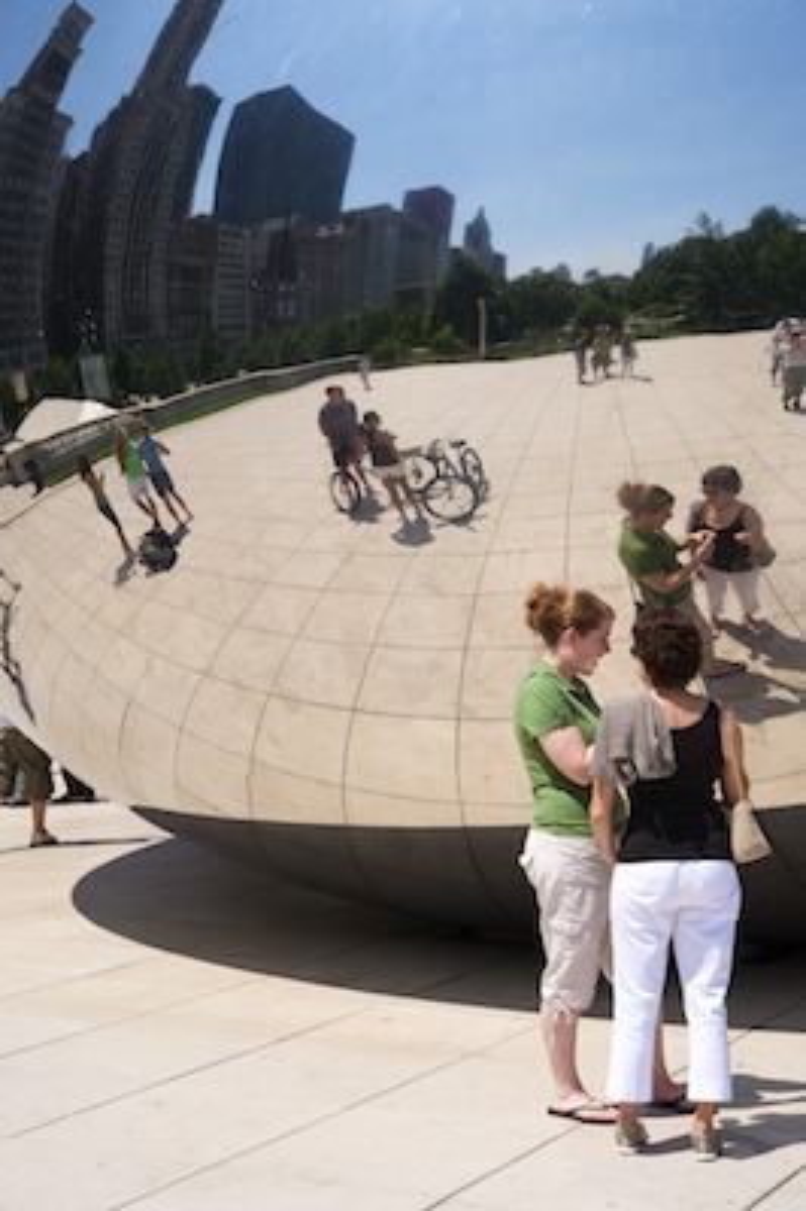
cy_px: 606
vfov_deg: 33.4
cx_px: 403
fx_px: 2018
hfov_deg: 22.6
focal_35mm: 60
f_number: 13
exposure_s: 1/640
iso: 400
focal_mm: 60
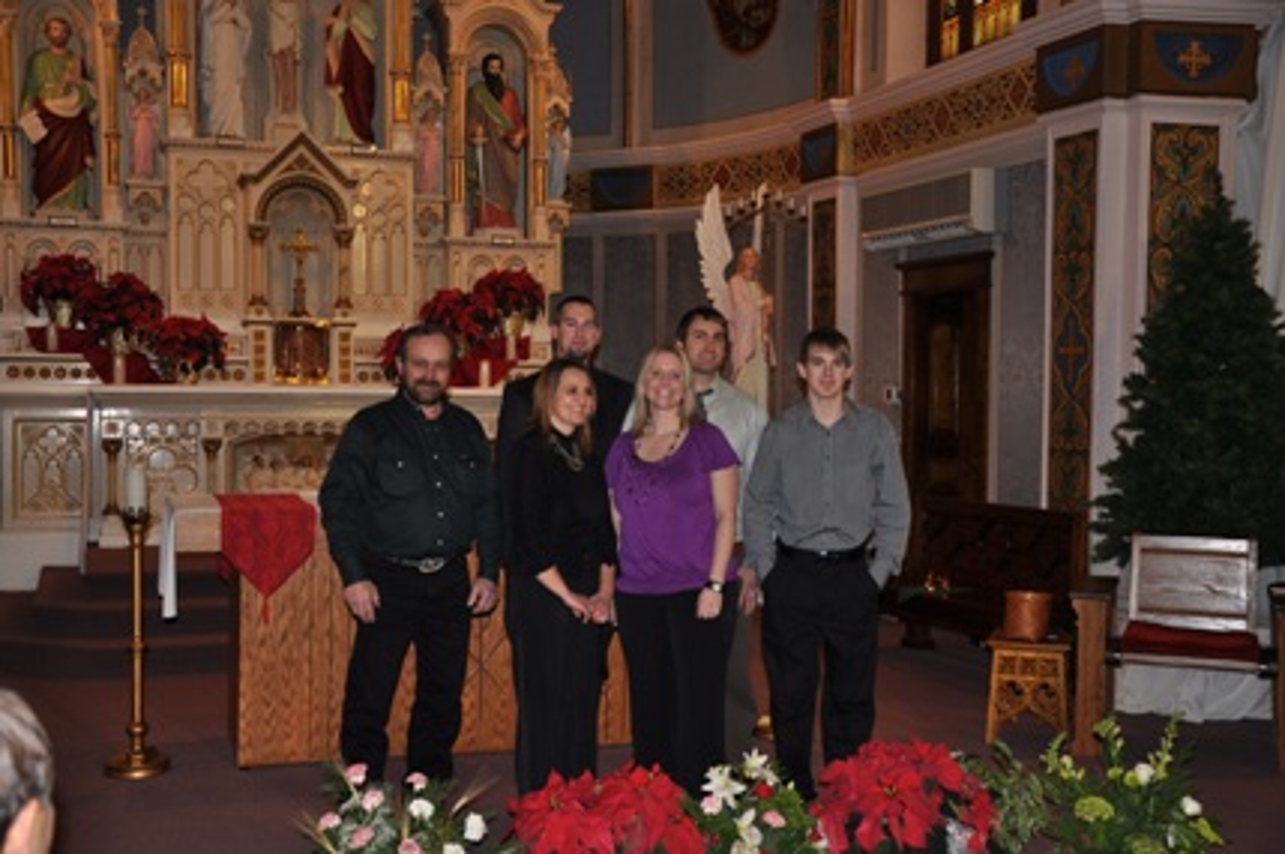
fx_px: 1711
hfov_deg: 41.2
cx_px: 642
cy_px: 427
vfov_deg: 28.0
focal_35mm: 48
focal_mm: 32
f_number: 4.2
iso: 200
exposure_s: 1/60
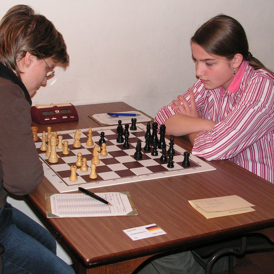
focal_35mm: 66
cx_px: 145
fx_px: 591
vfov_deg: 26.1
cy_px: 120
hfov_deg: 26.1
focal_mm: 8.1
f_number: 3.2
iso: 200
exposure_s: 1/40
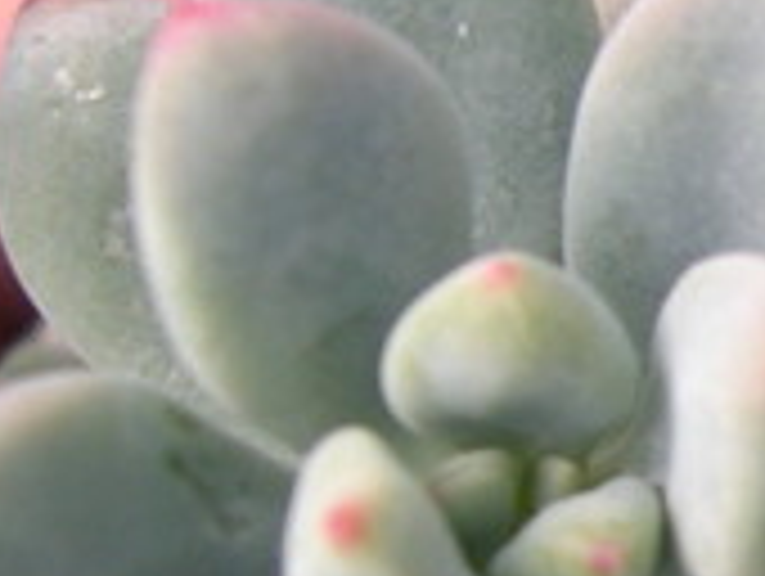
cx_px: 1278
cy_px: 378
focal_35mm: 143
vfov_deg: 10.4
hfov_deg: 12.8
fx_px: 3165
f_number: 2.8
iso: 100
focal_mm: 8
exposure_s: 1/372
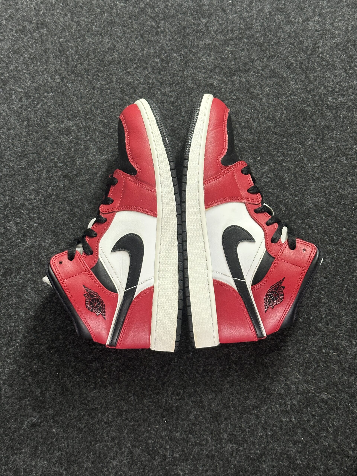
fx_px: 660
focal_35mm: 48
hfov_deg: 30.3
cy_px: 238
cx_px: 178
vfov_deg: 39.7
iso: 250
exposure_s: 1/33
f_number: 1.78
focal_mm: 6.86
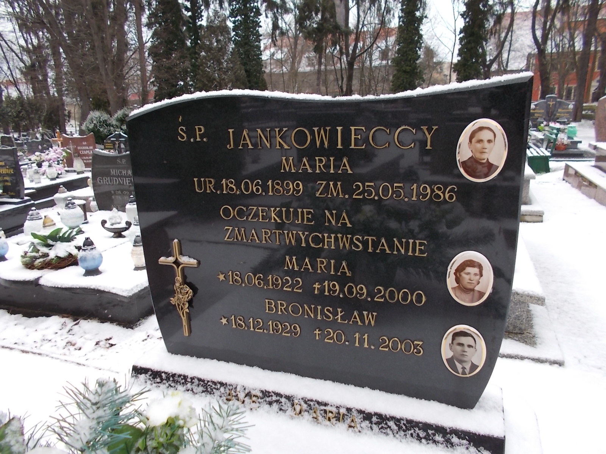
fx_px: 455
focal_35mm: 26
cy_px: 227
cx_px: 303
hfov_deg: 67.3
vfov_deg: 53.1
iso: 80
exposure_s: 1/125
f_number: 3.2
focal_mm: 4.6
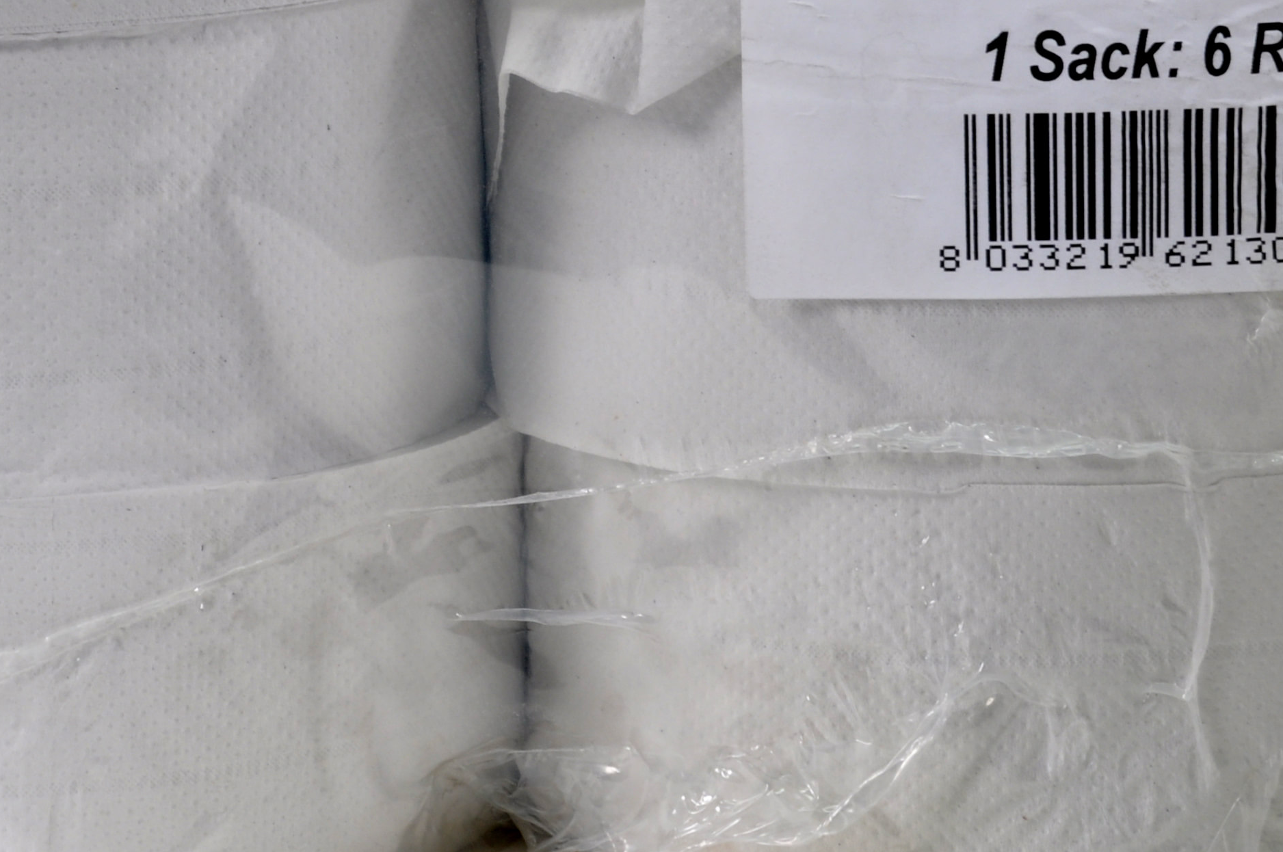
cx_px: 464
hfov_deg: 14.3
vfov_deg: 9.5
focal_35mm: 144
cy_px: 218
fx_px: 5126
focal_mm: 42
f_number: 13
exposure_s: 1/6
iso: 200
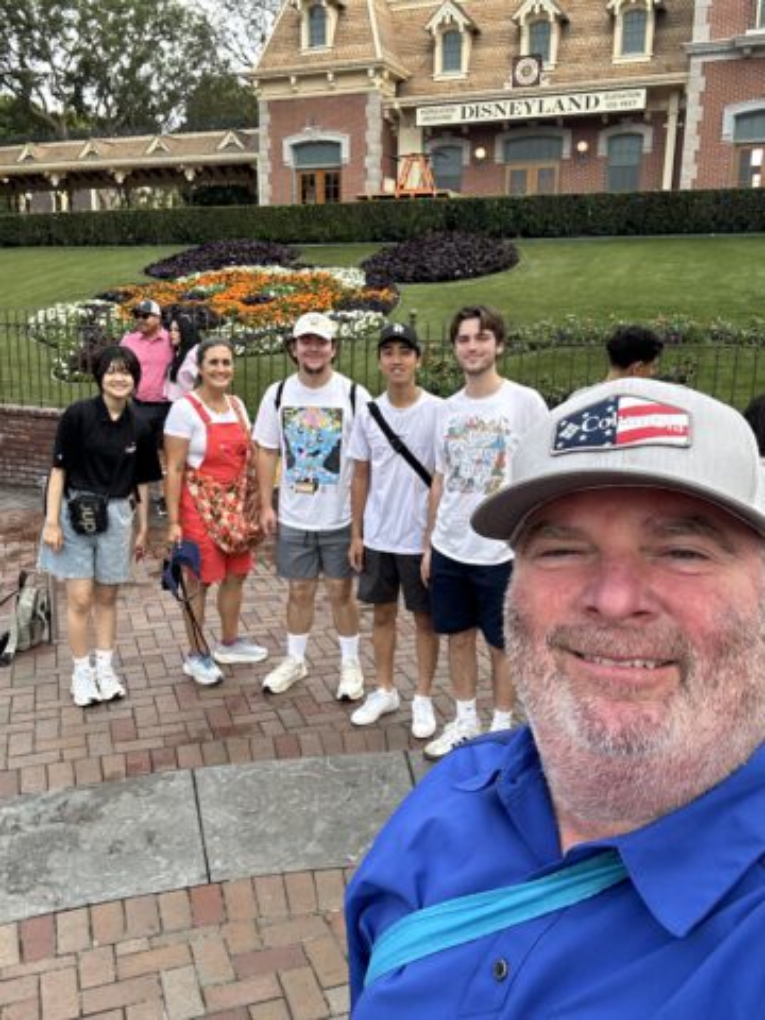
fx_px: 884
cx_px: 382
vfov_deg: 60.0
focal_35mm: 30
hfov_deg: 46.8
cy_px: 510
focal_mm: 2.69
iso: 20
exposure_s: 1/131
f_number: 1.9
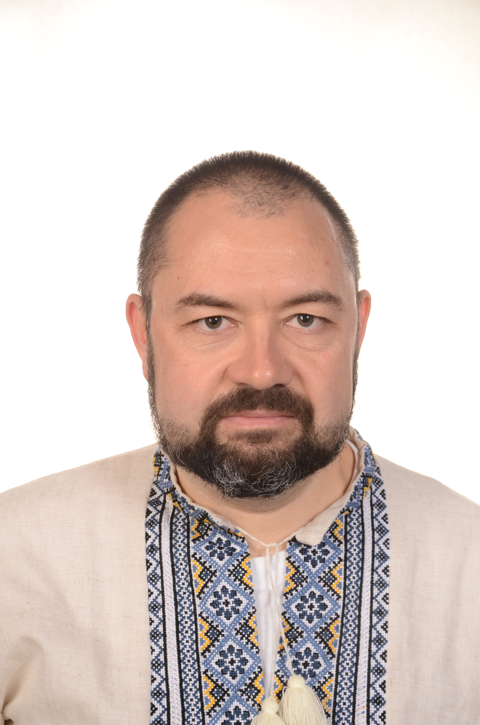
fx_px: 1507
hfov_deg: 18.1
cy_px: 362
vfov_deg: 27.0
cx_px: 240
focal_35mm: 75
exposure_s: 1/160
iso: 250
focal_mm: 50
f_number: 6.3
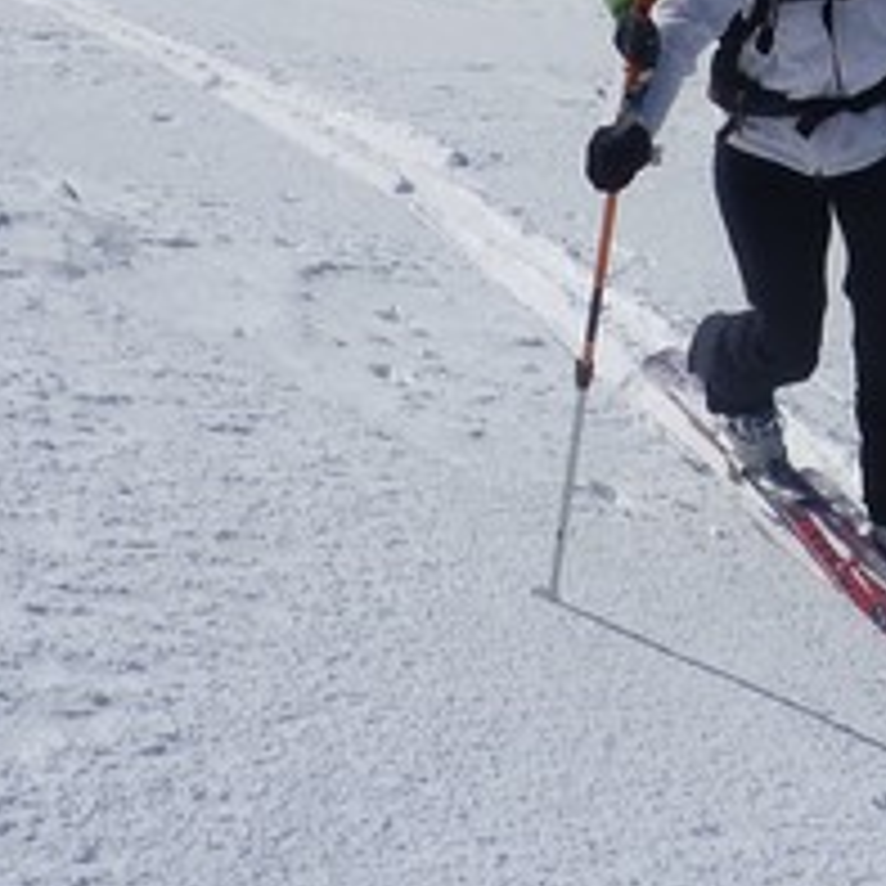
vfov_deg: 18.8
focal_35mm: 84
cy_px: -335
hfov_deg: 19.3
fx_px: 2432
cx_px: 1088
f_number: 5.6
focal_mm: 4.1
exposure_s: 1/800
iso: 80
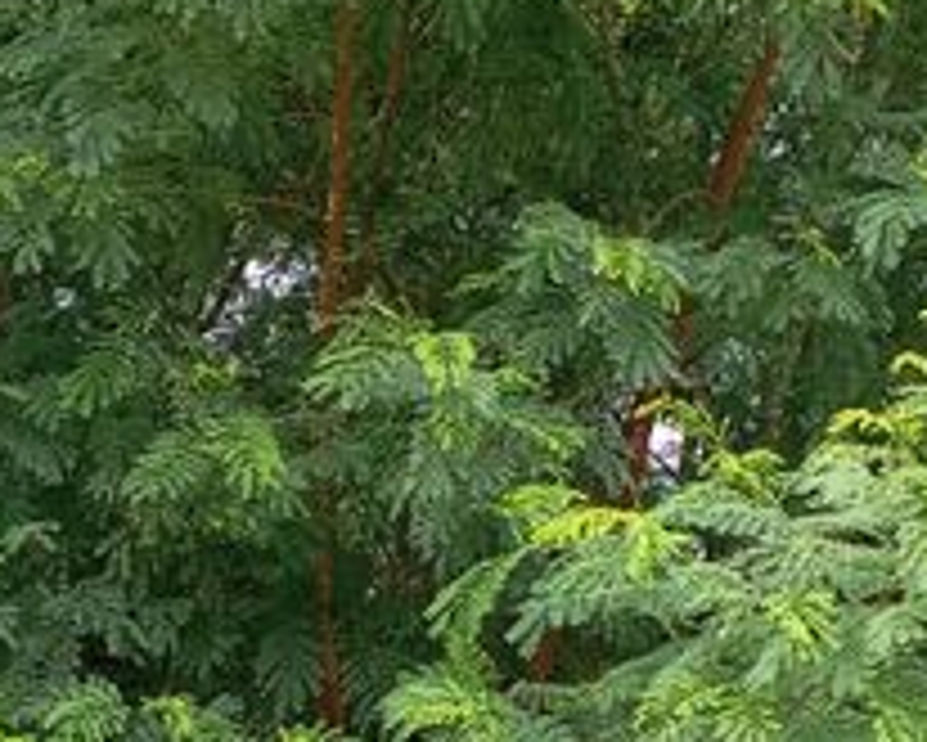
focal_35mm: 106
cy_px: 978
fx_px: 2910
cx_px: 315
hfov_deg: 18.1
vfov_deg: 14.0
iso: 194
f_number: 1.8
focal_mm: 4.27
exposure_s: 1/120
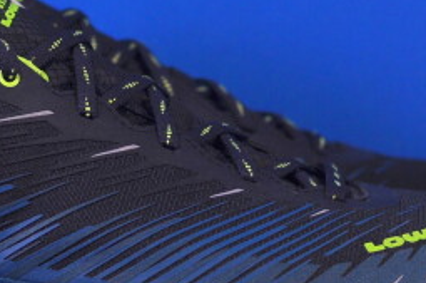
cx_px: 65
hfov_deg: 8.8
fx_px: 2776
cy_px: 63
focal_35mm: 235
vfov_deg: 5.8
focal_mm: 50
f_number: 2.8
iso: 250
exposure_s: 1/320
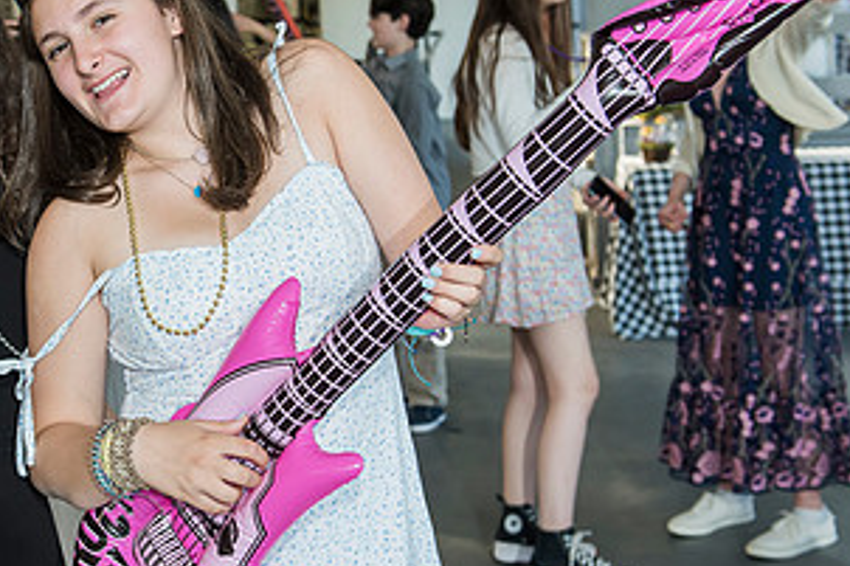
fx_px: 1723
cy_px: 227
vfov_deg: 18.6
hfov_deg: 27.1
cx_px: 155
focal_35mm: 73
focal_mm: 38
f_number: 4
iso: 640
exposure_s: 1/160
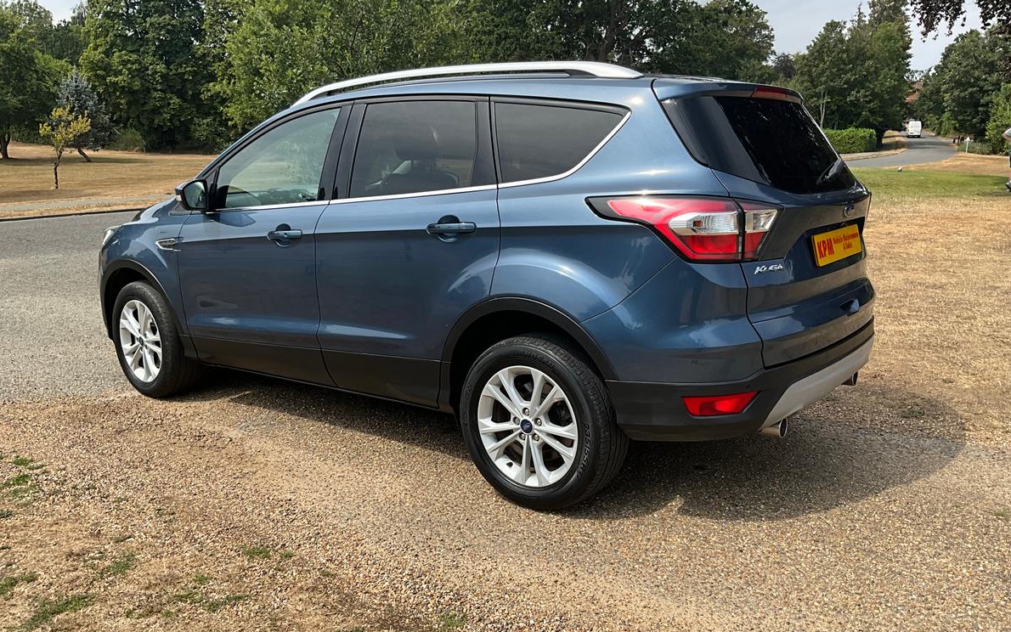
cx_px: 508
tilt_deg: -13.2
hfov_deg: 61.2
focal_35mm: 31
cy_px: 346
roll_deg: -2.3
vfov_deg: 40.6
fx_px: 854
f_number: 1.8
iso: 25
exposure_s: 1/1626
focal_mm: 3
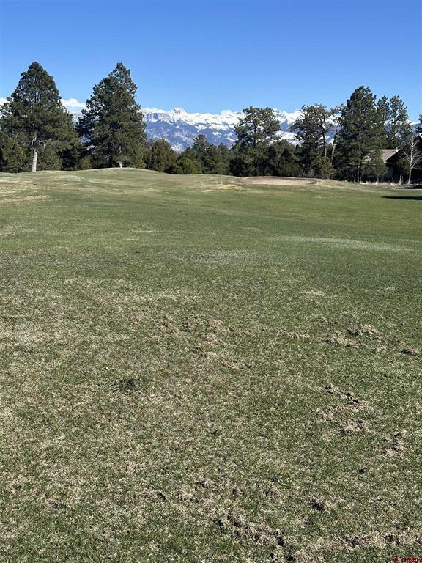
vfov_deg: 39.7
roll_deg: -1.8
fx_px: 780
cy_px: 282
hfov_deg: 30.3
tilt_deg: -9.0
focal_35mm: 48
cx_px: 211
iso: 64
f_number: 1.78
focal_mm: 6.86
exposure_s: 1/4016
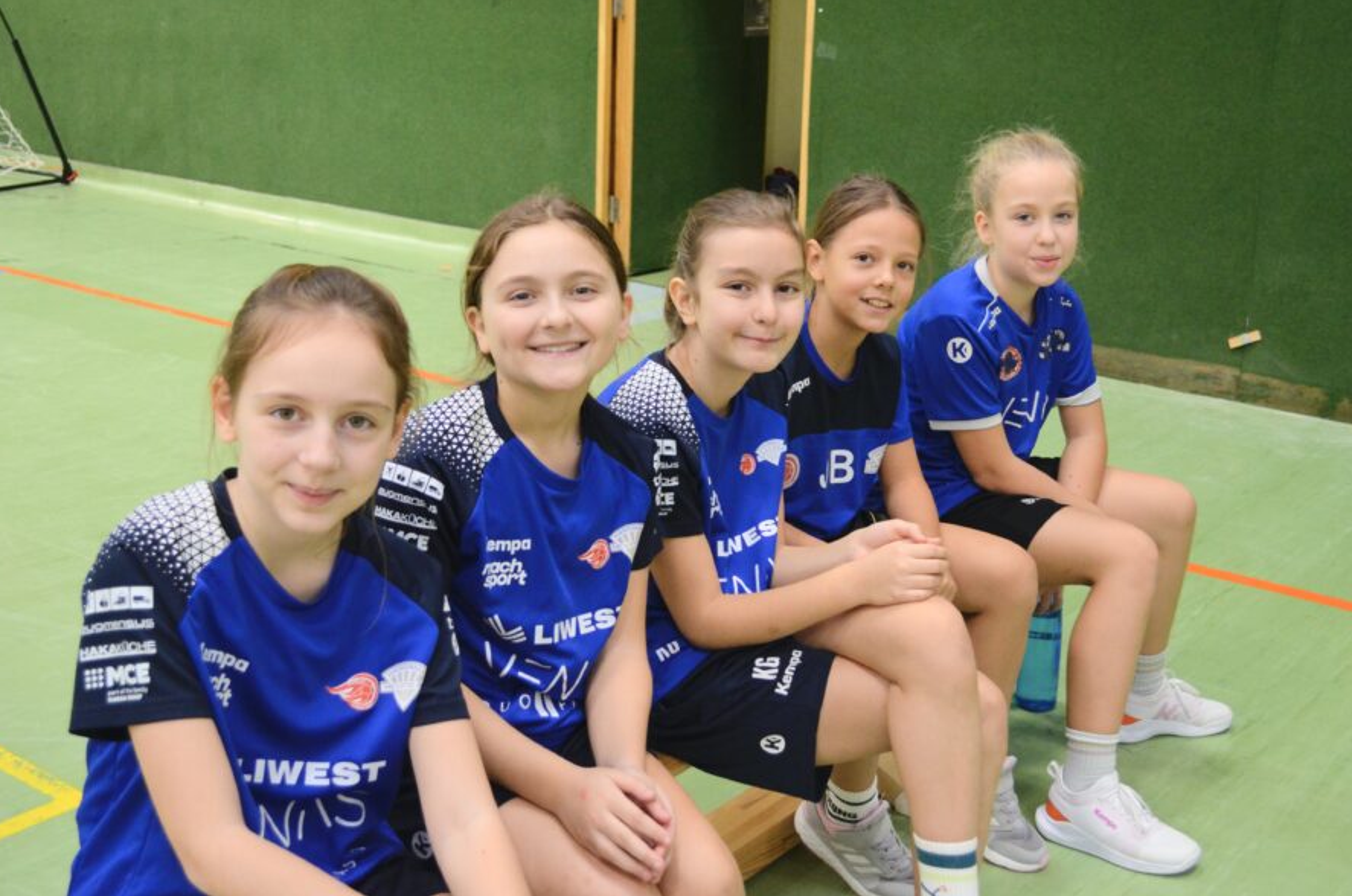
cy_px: 390
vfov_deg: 29.7
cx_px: 719
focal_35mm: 45
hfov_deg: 43.7
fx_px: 1687
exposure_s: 1/160
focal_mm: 26
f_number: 4.2
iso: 1600
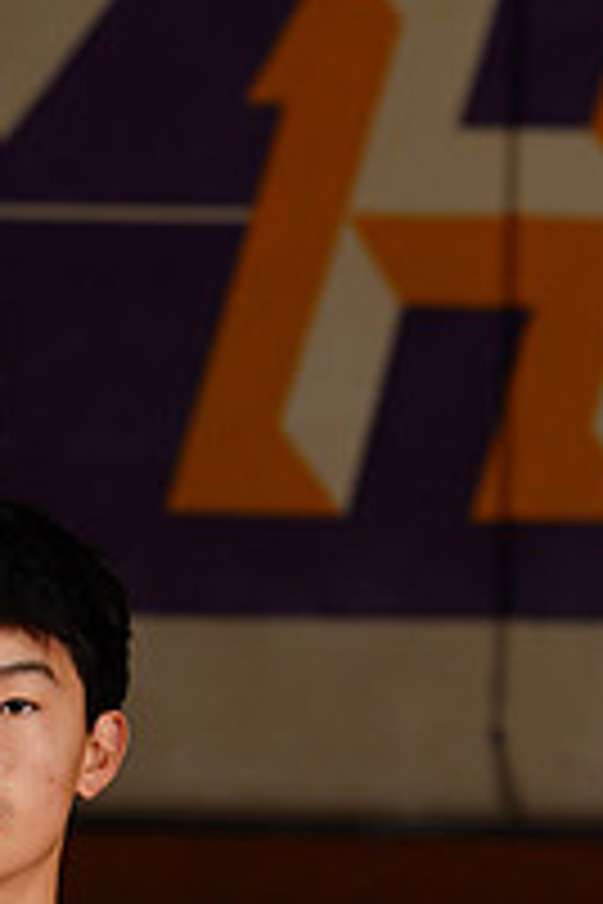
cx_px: -52
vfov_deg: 4.2
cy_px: 1066
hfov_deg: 2.8
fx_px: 12235
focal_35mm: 487
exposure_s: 1/200
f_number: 9
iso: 200
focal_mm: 169
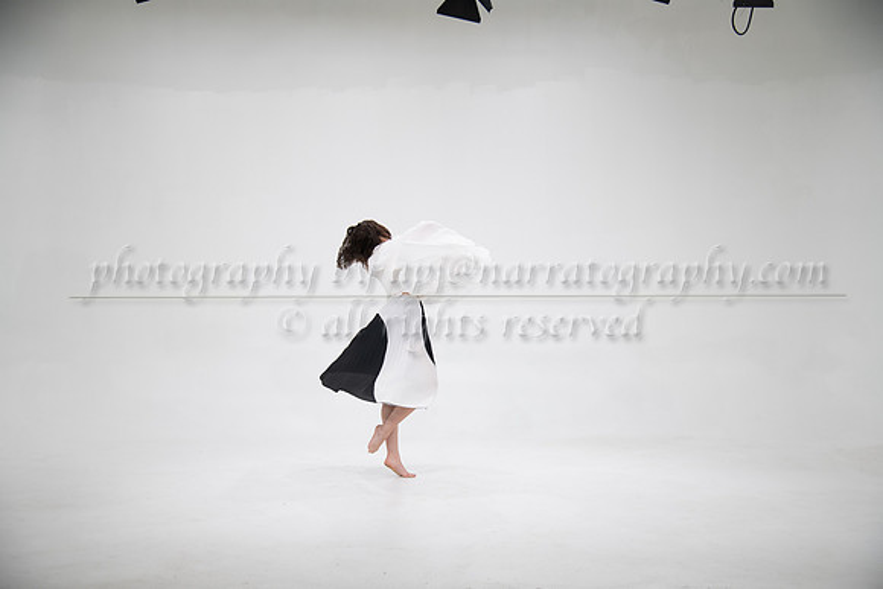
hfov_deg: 42.7
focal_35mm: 46
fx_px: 1128
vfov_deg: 29.3
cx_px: 442
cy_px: 294
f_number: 4
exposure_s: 1/500
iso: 400
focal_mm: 46
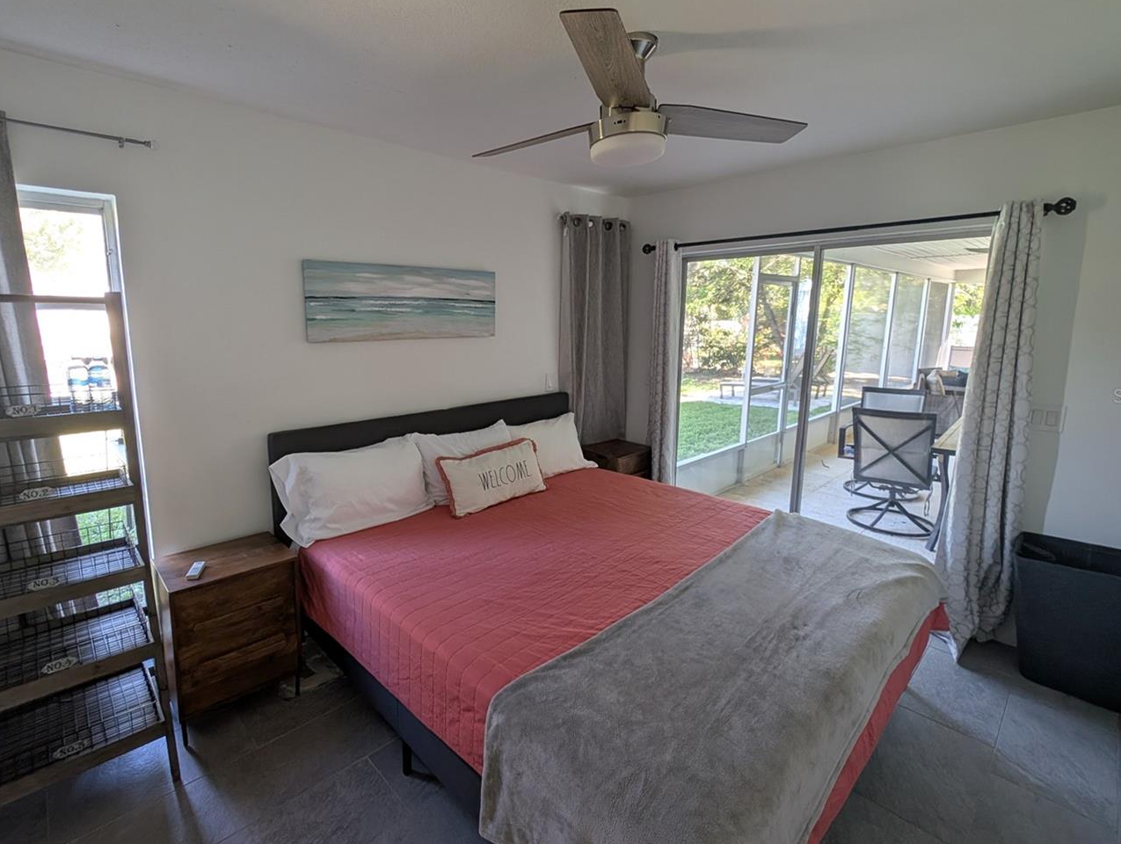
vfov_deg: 81.8
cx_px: 496
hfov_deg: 97.7
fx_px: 486
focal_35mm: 15
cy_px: 396
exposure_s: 1/35
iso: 57
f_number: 1.95
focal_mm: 2.23
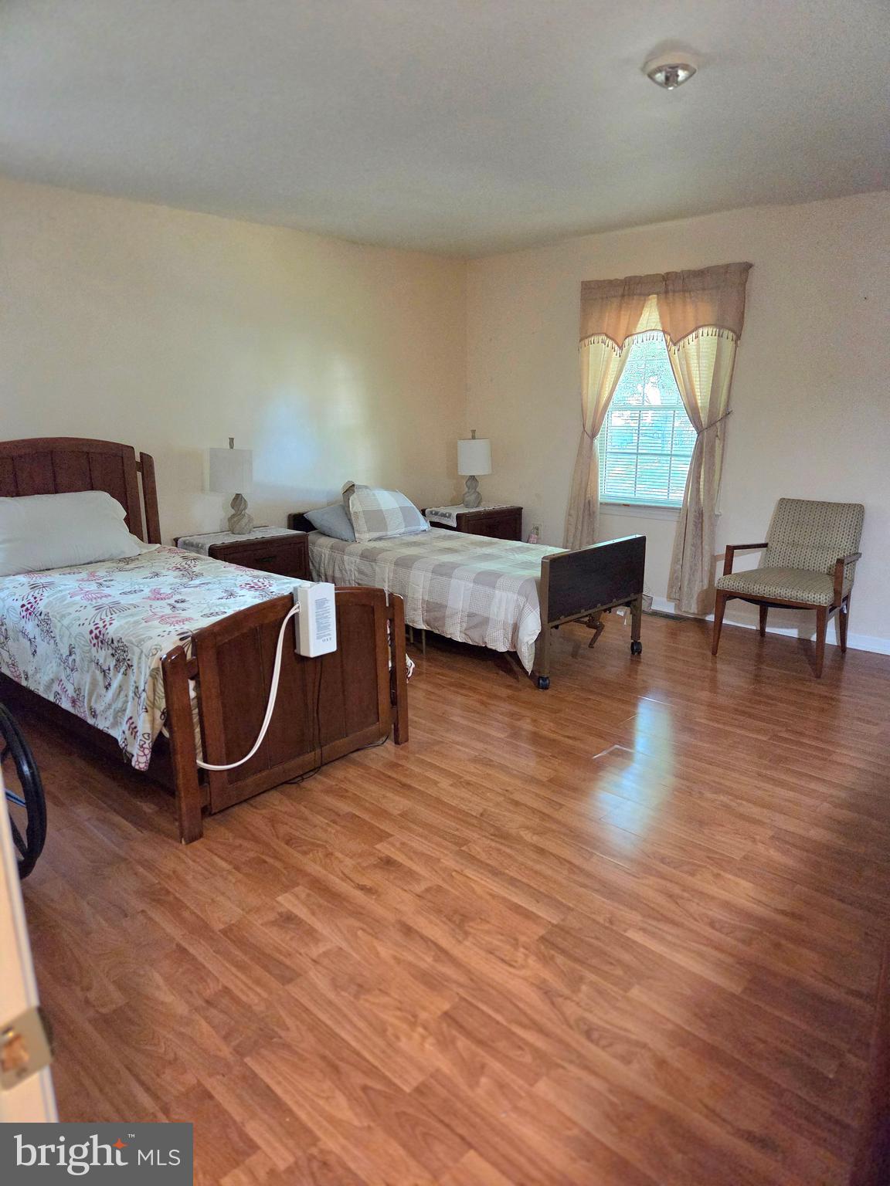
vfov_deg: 73.9
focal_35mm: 23
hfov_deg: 58.9
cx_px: 445
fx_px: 788
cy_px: 593
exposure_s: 1/120
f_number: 1.8
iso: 1600
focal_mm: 5.4
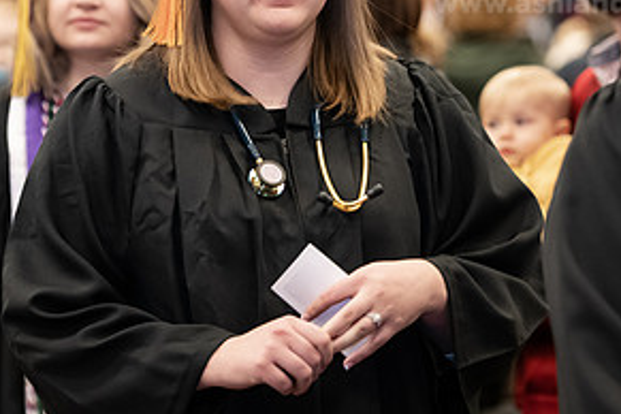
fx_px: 3984
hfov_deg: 8.9
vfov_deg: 5.9
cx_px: 337
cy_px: 48
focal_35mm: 231
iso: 2000
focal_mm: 116
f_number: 3.2
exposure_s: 1/200
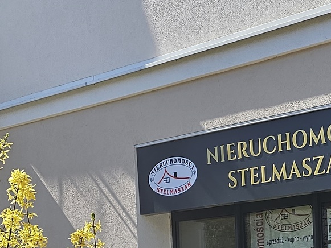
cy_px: 334
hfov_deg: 23.1
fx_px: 727
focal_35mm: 76
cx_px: 415
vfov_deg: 17.9
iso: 25
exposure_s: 1/1005
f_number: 1.7
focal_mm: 6.3
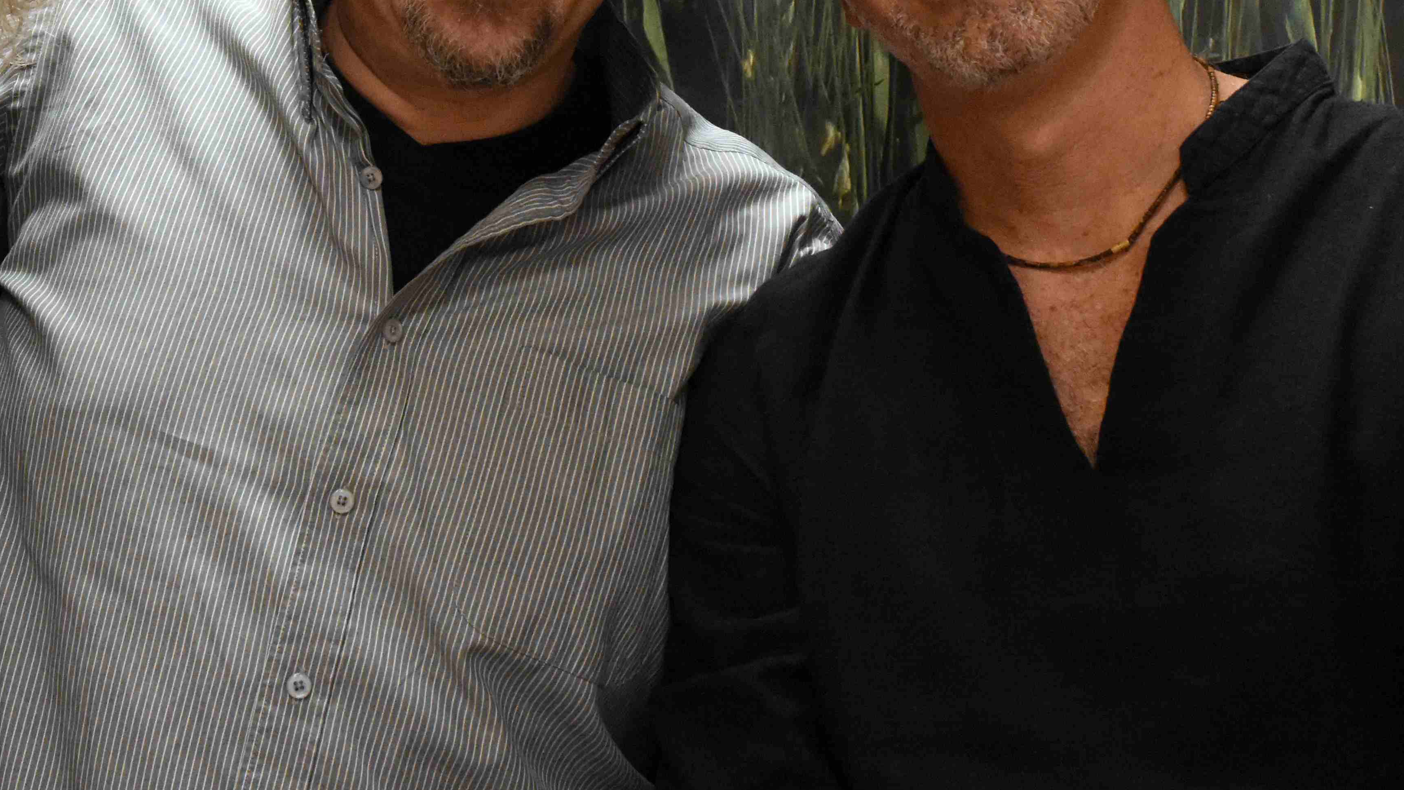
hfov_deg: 28.4
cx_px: 417
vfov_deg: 16.1
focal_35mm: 74
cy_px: 33
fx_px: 2752
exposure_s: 1/80
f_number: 7.1
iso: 6400
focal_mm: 27
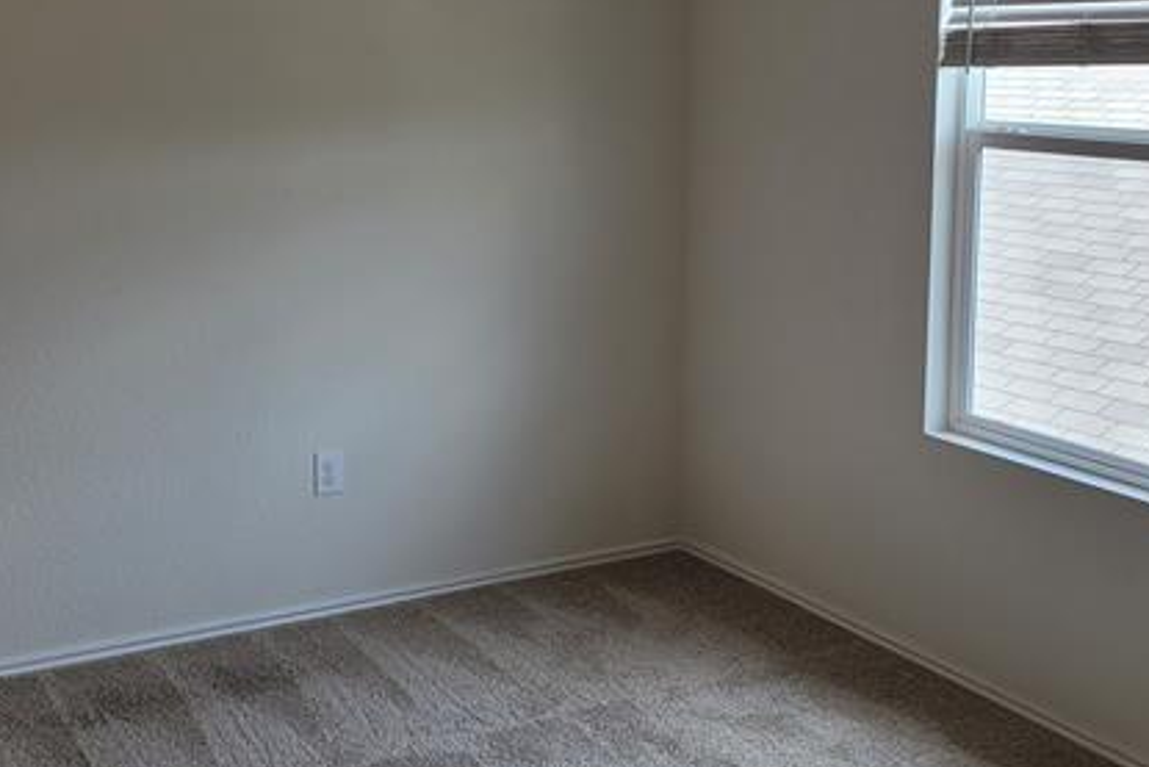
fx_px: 1596
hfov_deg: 39.5
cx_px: 653
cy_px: 277
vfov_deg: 26.9
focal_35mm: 50
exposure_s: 1/120
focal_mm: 5.4
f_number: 1.8
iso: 40
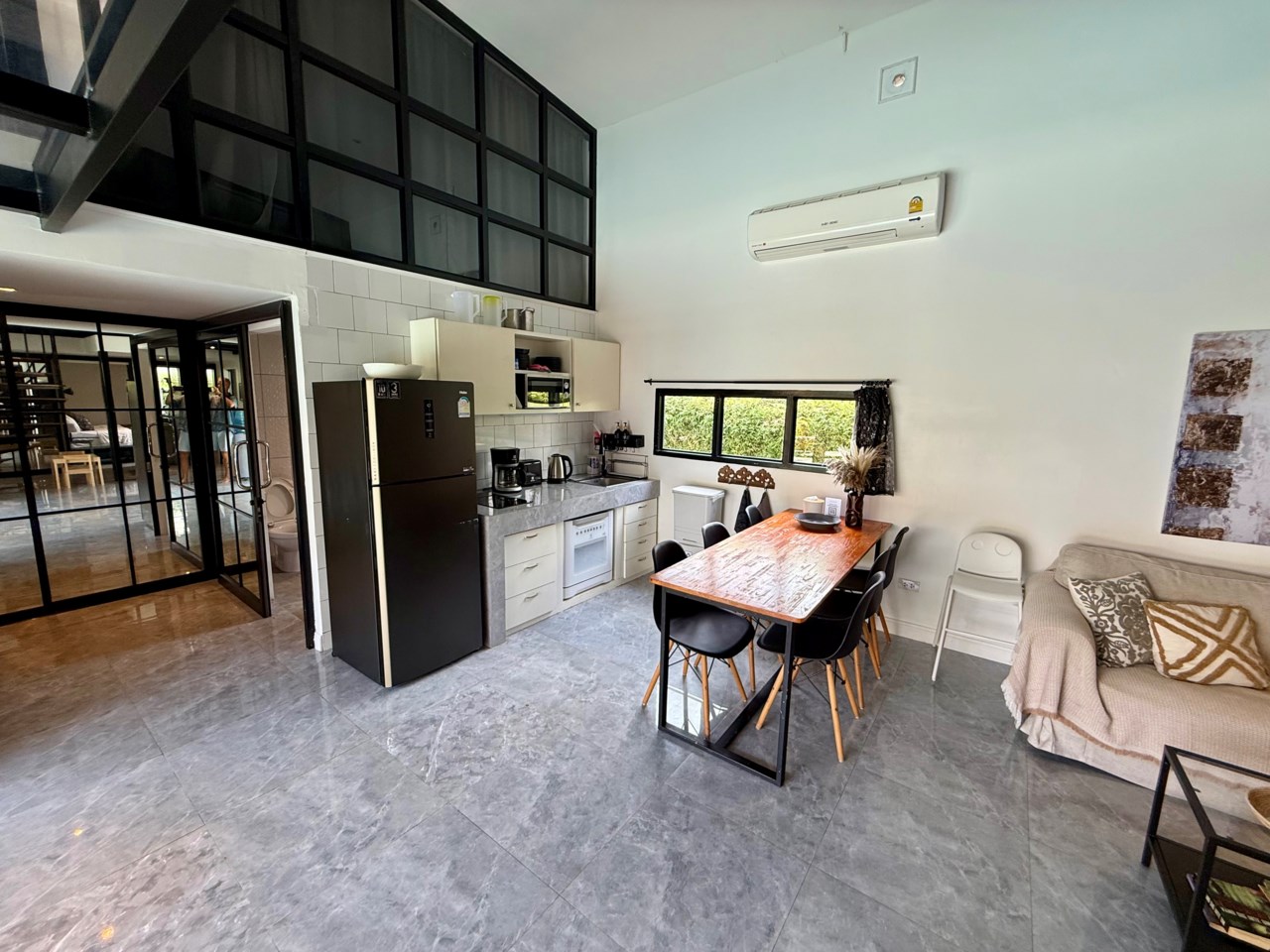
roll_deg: -1.3
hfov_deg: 102.1
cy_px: 476
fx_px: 514
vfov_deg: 85.7
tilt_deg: -9.0
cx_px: 635
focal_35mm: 14
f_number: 2.2
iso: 80
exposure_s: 1/100
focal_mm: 2.22
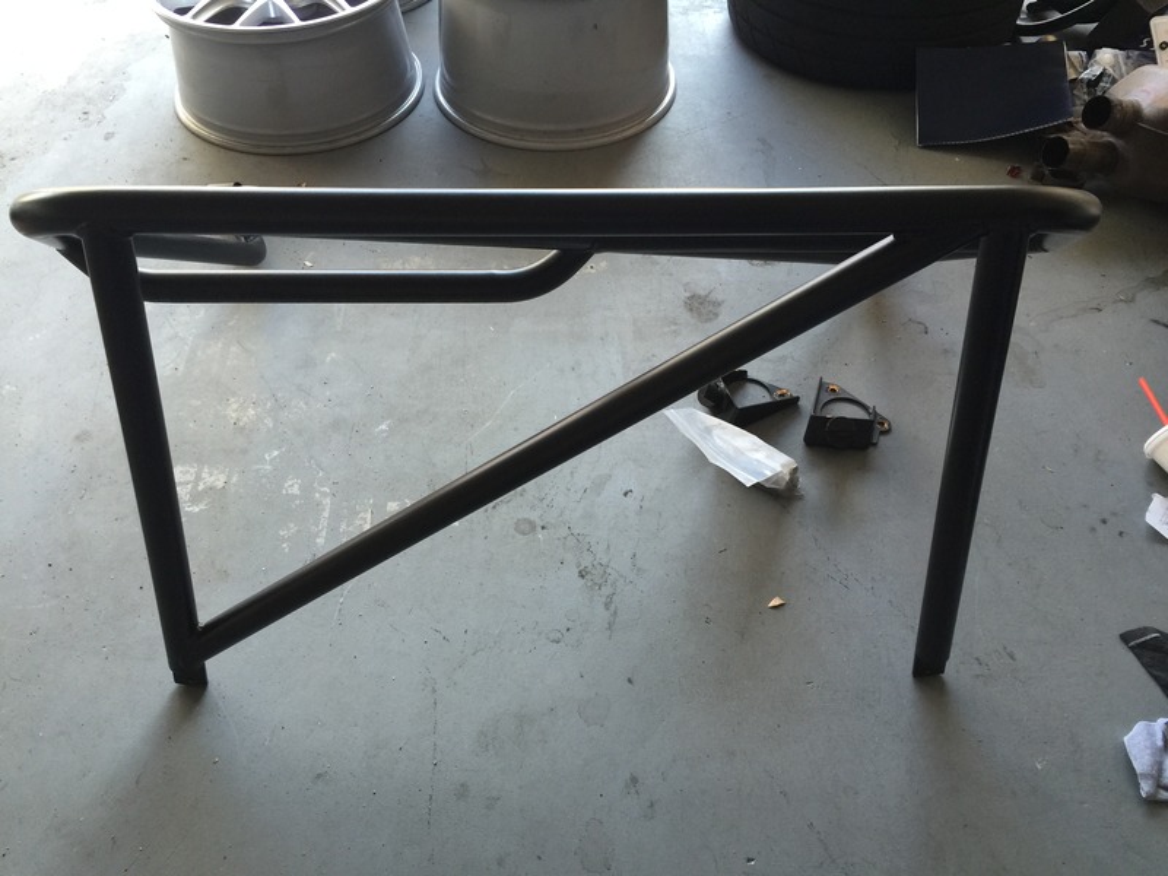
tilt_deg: -49.4
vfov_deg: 48.2
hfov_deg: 61.7
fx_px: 979
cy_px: 438
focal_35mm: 29
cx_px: 584
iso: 40
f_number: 2.2
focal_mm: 4.15
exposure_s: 1/30
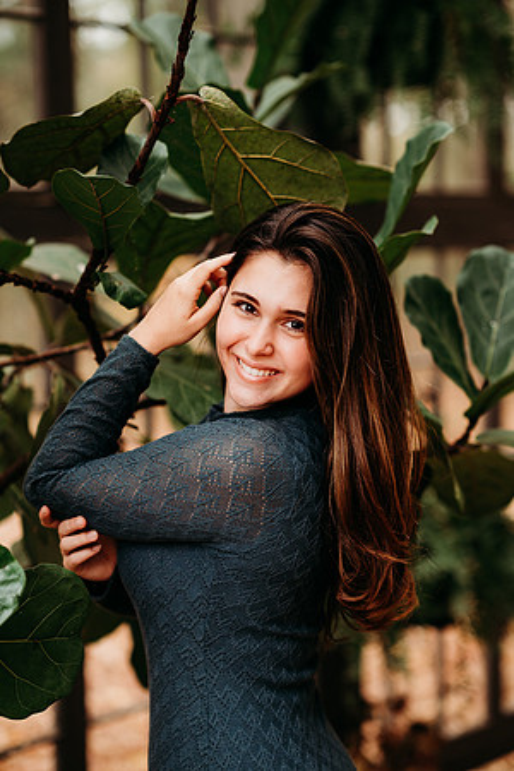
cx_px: 257
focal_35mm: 85
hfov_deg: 16.1
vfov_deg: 23.9
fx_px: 1820
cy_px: 386
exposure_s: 1/320
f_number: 2.2
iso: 400
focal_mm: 85
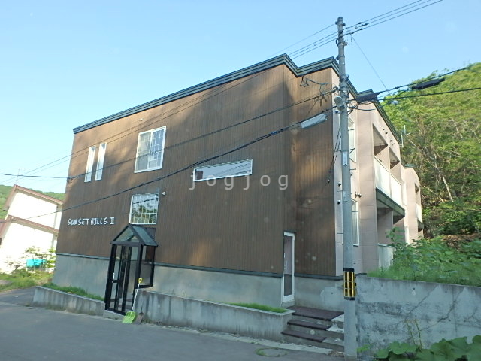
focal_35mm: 23
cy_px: 180
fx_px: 320
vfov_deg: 58.9
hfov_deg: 73.9
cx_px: 240
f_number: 3.8
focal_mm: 4
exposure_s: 1/400
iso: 125
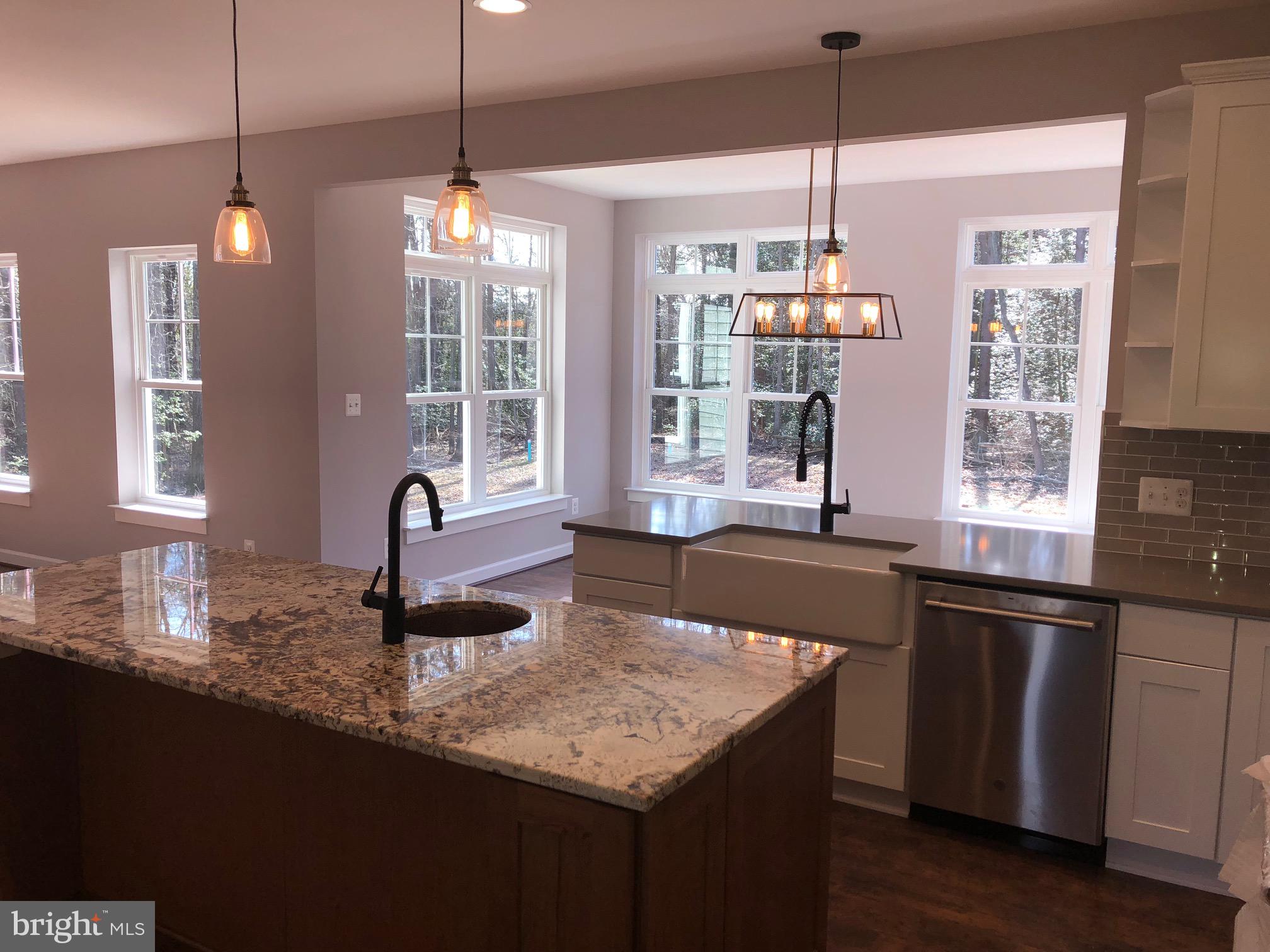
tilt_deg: -5.6
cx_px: 635
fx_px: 1027
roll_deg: -0.7
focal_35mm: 28
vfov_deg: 49.7
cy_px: 476
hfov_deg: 63.4
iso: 20
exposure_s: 1/138
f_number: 1.8
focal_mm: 3.99
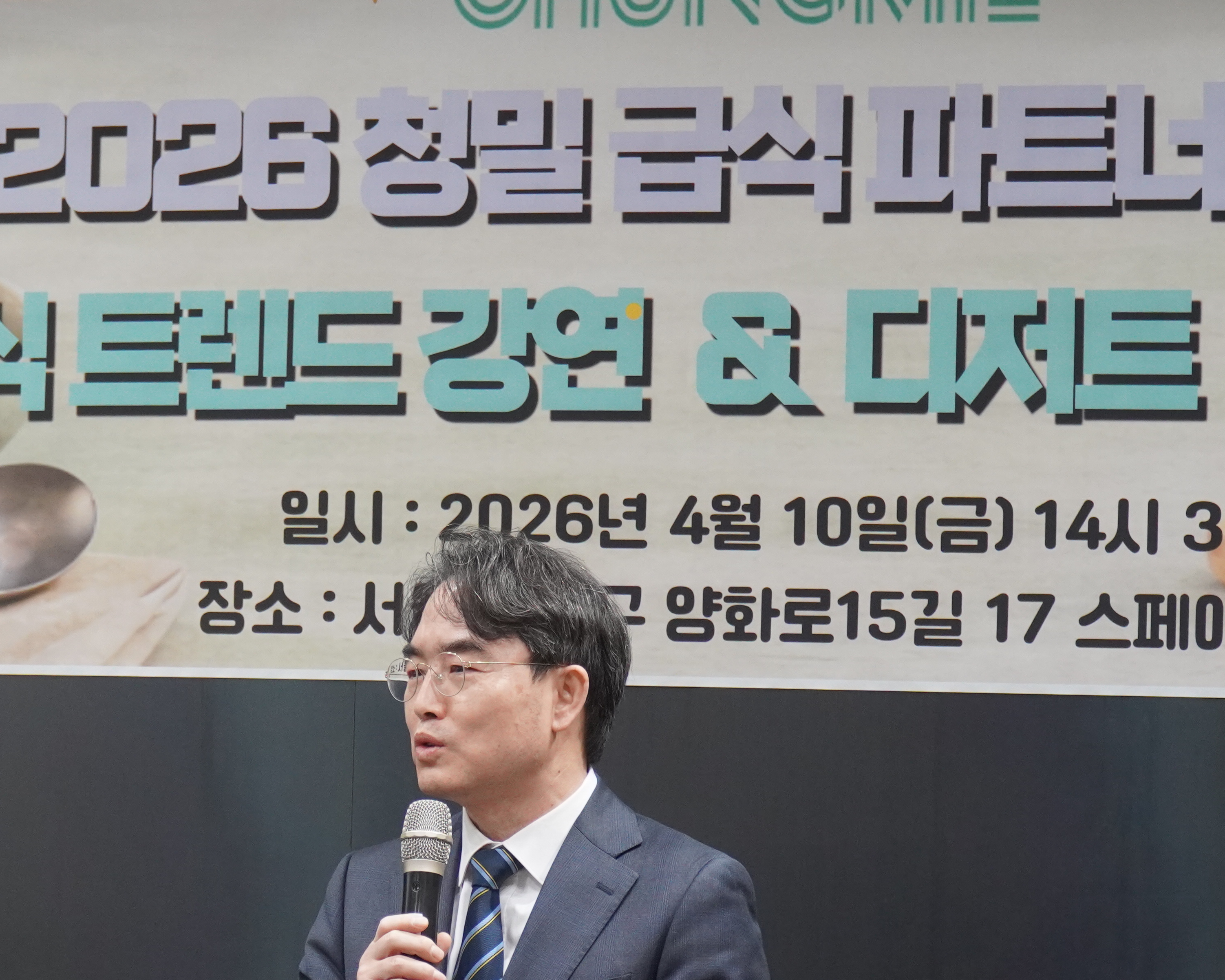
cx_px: 303
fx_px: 5910
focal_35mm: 163
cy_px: 712
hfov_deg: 11.8
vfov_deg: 9.5
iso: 1600
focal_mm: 58
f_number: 4
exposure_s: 1/160
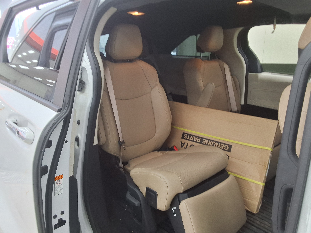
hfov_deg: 63.4
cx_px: 156
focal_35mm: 28
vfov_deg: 49.7
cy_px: 116
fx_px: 252
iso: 40
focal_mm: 2.91
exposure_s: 1/40
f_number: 1.9
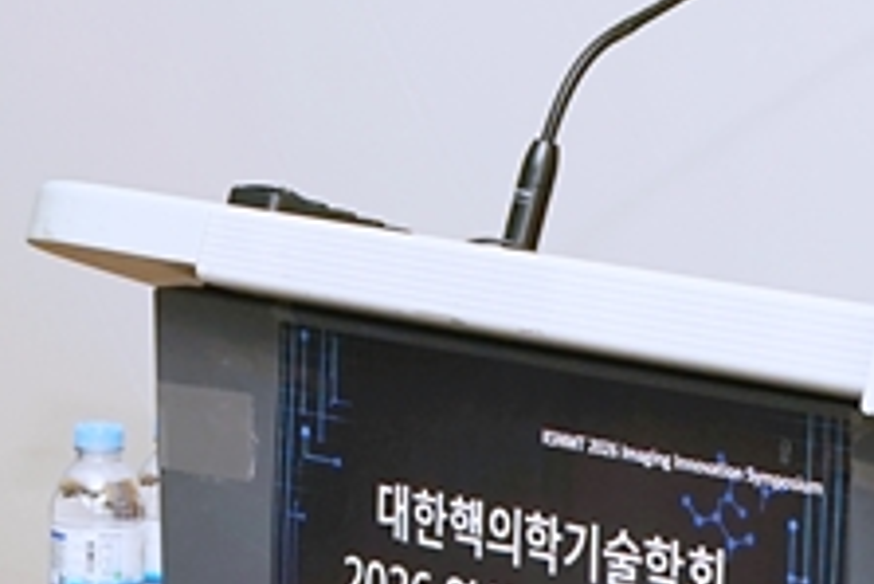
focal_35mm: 224
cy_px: -504
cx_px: -223
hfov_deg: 9.1
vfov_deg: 6.0
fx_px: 5442
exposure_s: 1/100
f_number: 8
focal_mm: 50
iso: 400
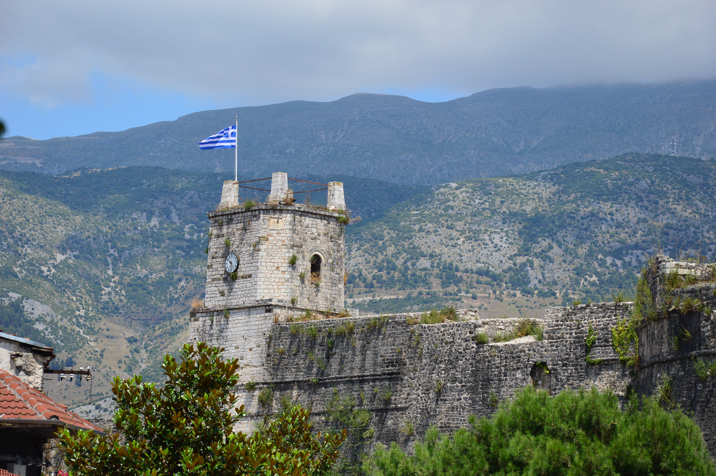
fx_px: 2385
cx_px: 358
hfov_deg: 17.1
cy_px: 238
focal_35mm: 120
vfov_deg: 11.4
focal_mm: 80
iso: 200
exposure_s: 1/640
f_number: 6.3
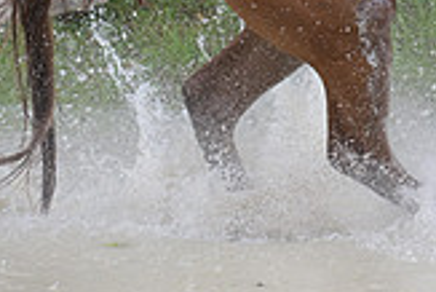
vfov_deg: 3.0
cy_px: -122
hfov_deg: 4.4
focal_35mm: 463
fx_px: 5612
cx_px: 722
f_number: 5.6
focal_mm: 130
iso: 1100
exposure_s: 1/1250
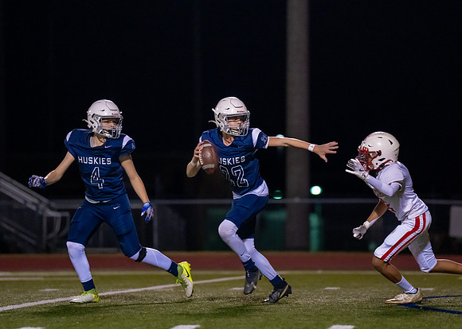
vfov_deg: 5.6
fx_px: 3372
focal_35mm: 257
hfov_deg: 7.8
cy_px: 161
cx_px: 263
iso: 5000
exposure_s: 1/1000
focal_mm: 200
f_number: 2.8
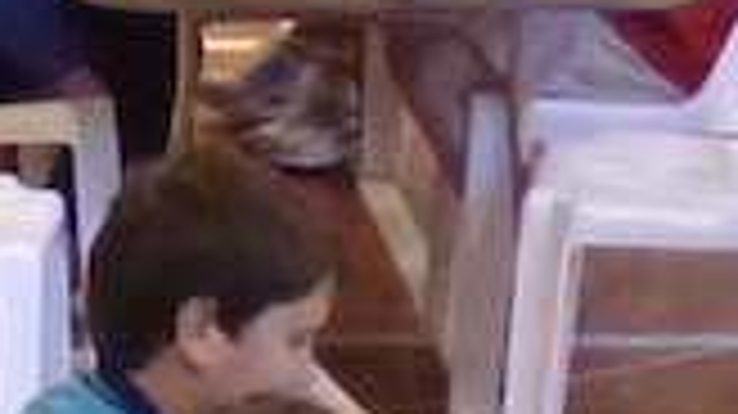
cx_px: -1530
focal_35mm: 467
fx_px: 9133
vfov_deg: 2.6
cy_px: 297
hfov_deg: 4.4
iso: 800
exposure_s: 1/20
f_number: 4.9
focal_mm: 9.8
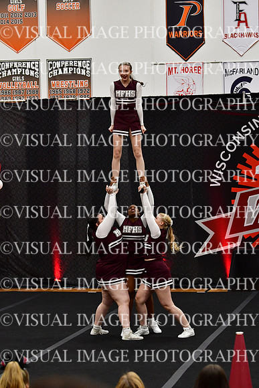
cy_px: 194
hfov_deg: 10.6
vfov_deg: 15.9
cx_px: 130
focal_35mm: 129
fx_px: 1391
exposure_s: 1/500
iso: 4000
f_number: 4
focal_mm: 86
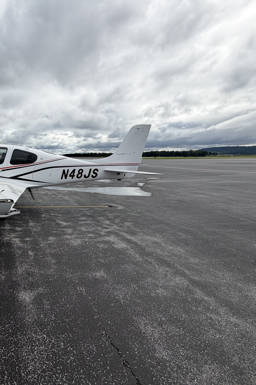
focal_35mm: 20
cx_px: 25
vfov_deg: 84.0
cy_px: 197
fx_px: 213
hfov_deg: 54.0
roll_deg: +1.6
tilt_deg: -10.4
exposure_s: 1/1145
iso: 20
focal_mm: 2.22
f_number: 2.2
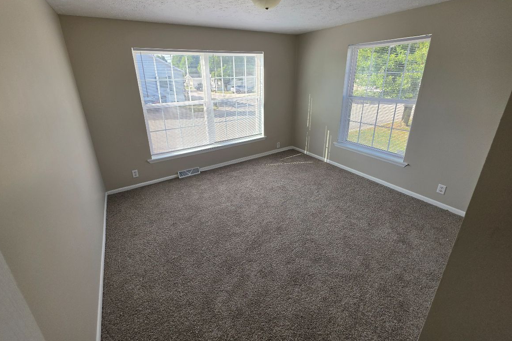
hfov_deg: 104.2
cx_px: 247
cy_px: 151
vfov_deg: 80.9
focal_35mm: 14
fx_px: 199
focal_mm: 2.2
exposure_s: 1/347
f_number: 1.9
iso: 32
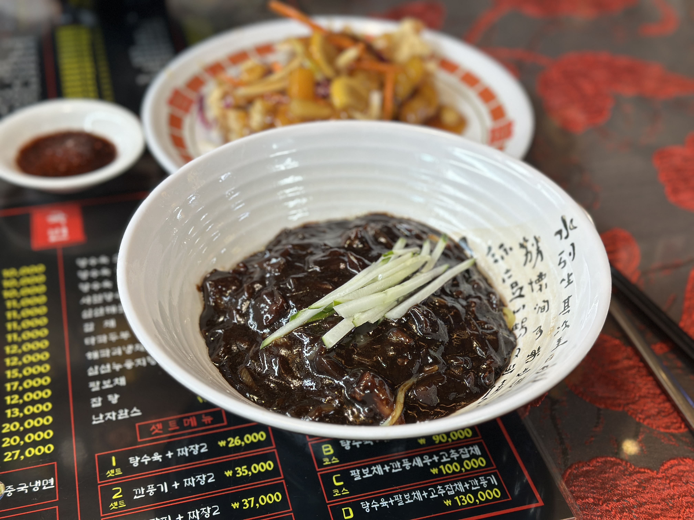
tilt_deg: -39.6
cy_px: 260
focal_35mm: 48
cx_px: 347
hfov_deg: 39.7
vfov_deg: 30.3
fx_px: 962
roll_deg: -1.3
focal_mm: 6.86
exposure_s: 1/120
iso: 80
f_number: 1.78
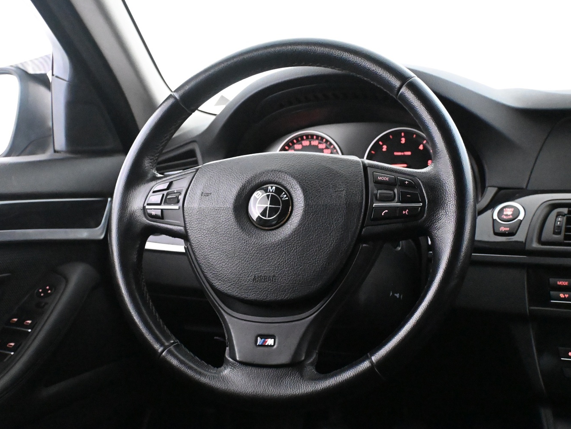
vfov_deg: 30.1
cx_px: 281
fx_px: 797
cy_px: 218
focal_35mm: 48
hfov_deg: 39.4
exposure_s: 1/60
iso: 12800
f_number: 4.5
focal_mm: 27.5
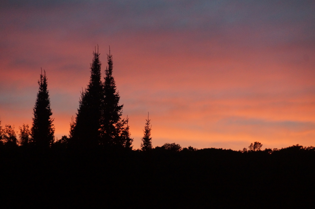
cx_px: 158
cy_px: 104
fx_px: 1771
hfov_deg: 10.2
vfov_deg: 6.8
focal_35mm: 202
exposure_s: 1/100
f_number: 5.6
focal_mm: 135
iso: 1600
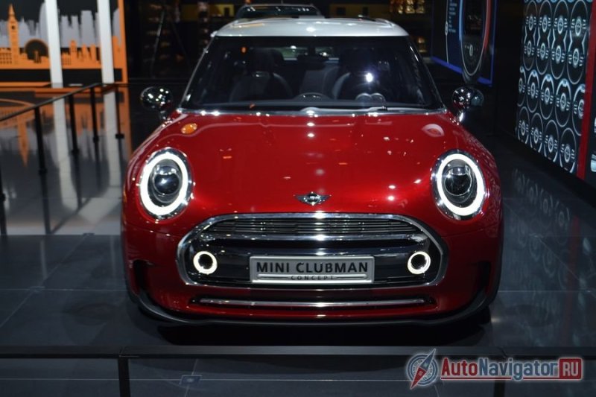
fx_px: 745
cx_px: 298
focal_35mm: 45
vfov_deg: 29.9
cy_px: 198
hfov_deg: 43.6
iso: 400
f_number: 5
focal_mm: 30
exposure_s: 1/100
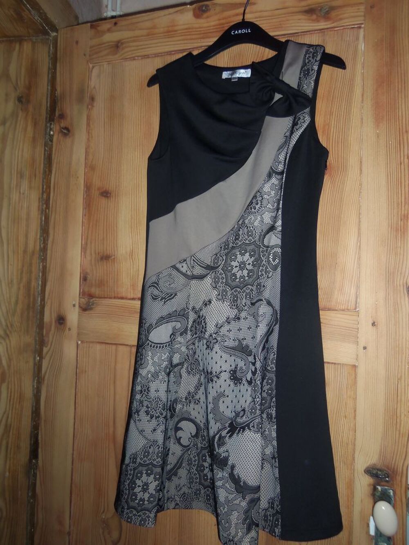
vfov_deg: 63.4
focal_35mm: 28
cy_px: 272
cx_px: 204
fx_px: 441
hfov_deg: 49.8
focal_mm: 5.1
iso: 64
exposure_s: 1/30
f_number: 3.9
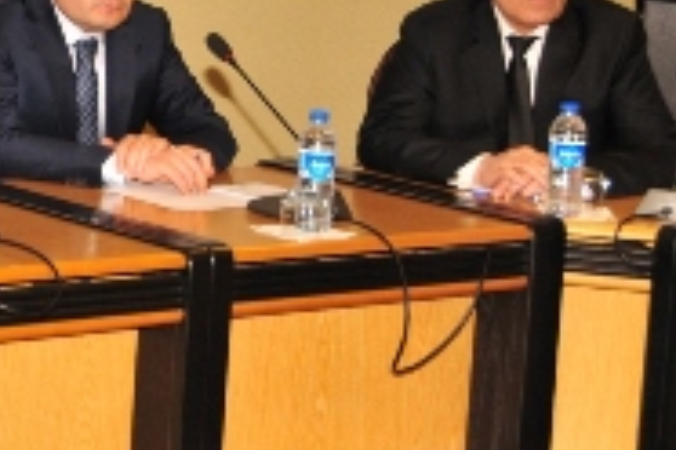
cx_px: -76
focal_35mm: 130
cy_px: 98
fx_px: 2441
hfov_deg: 15.3
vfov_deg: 10.5
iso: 640
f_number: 6.3
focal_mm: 36
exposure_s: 1/60
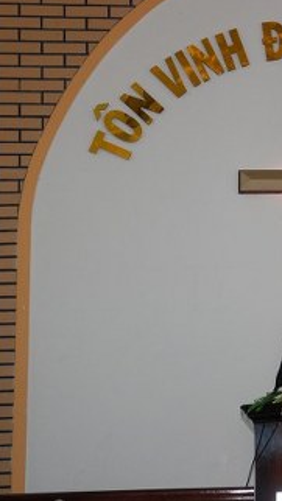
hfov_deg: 8.0
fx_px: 2008
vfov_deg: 14.2
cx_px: 302
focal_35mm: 151
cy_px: 247
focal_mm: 62
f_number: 5.3
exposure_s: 1/60
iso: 720
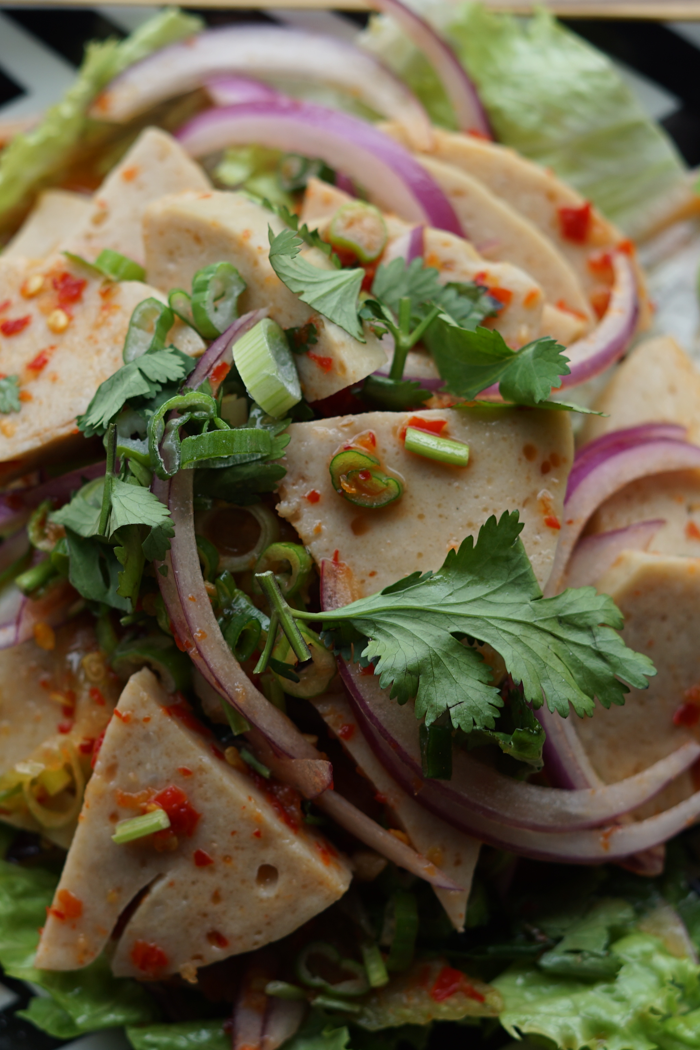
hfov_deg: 14.0
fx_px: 2858
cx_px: 270
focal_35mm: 98
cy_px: 552
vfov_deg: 20.8
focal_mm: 50
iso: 100
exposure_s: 1/60
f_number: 4
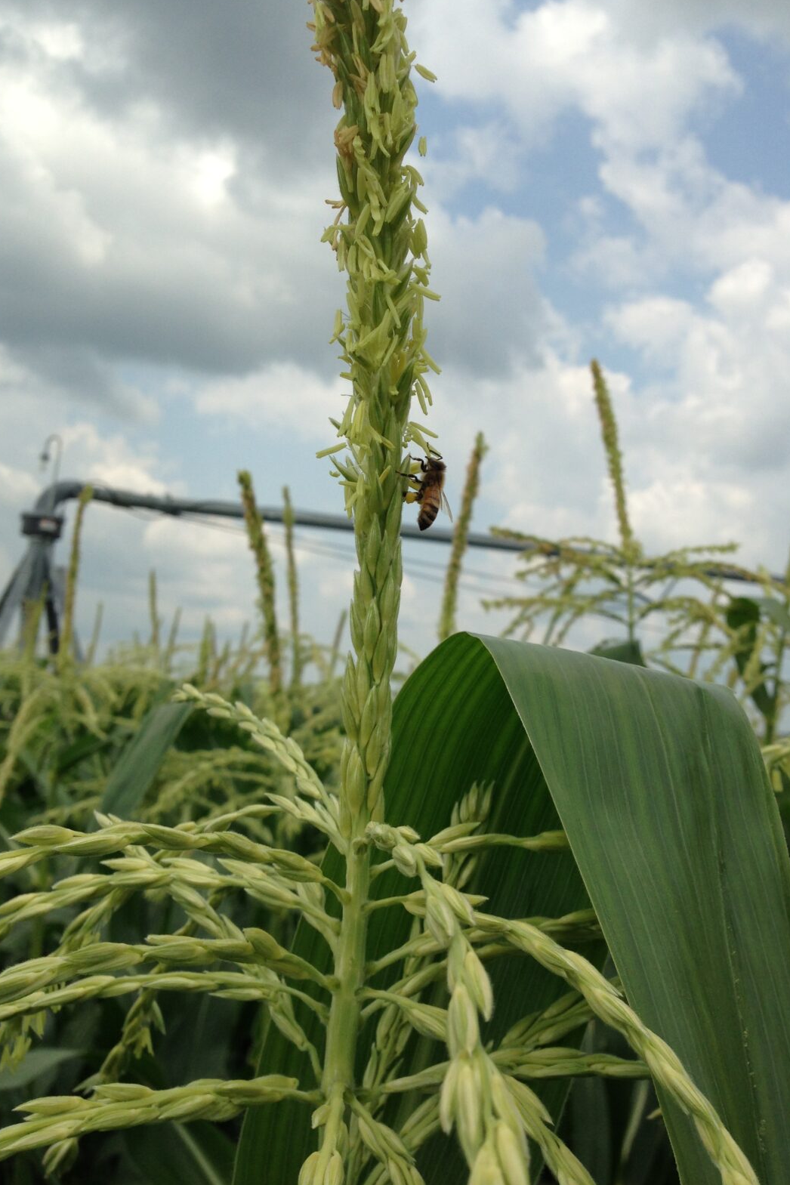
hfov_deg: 37.8
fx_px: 1152
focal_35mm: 35
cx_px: 418
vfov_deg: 54.4
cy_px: 583
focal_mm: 4.13
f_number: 2.4
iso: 50
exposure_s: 1/1808
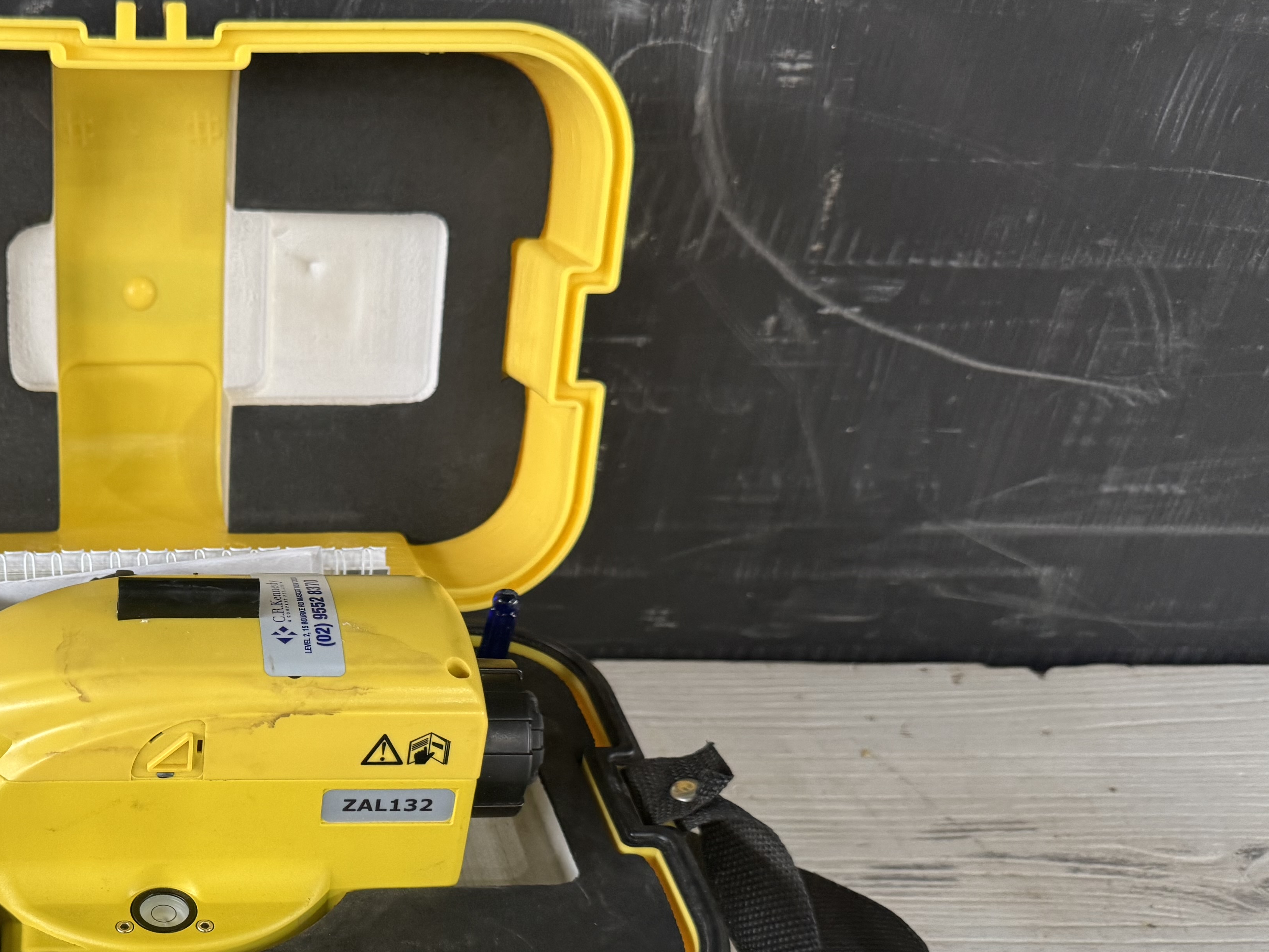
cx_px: 160
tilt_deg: -34.6
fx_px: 1540
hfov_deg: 41.7
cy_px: 662
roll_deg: -0.6
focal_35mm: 42
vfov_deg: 33.9
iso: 200
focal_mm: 6.76
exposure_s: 1/91
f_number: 1.78
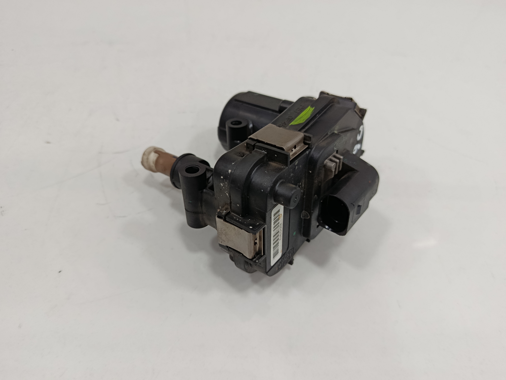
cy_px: 190
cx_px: 253
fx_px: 351
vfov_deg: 56.8
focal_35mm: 24
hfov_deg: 71.6
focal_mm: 5.24
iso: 850
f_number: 1.7
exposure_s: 1/100
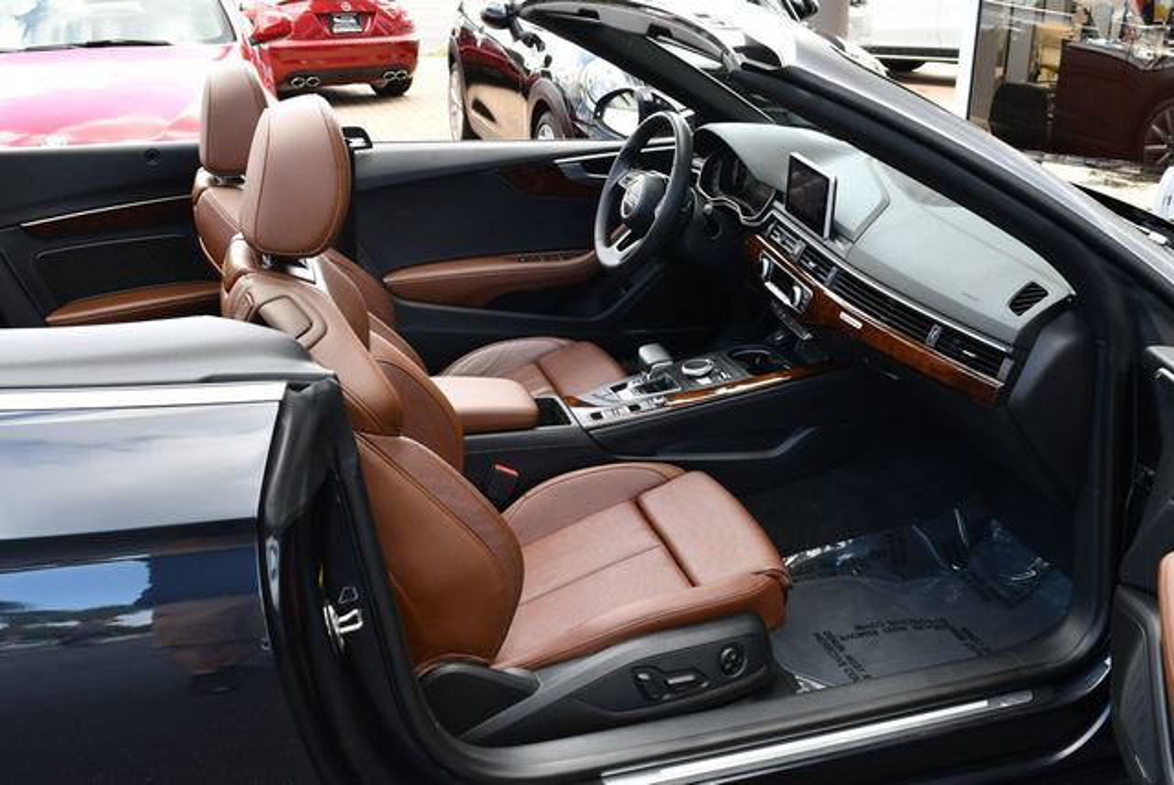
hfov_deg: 53.1
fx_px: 1175
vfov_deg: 36.9
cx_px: 587
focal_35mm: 36
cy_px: 392
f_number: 5.6
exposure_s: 1/250
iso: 400
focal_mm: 18
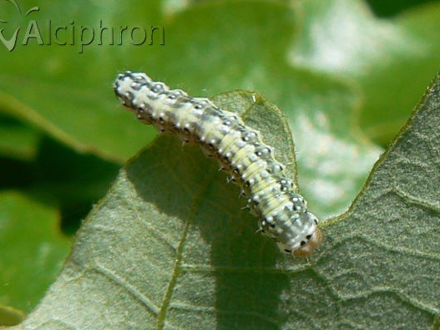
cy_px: 173
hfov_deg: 45.8
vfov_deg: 35.1
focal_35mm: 41
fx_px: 521
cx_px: 235
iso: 80
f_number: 5.6
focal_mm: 6
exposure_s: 1/500
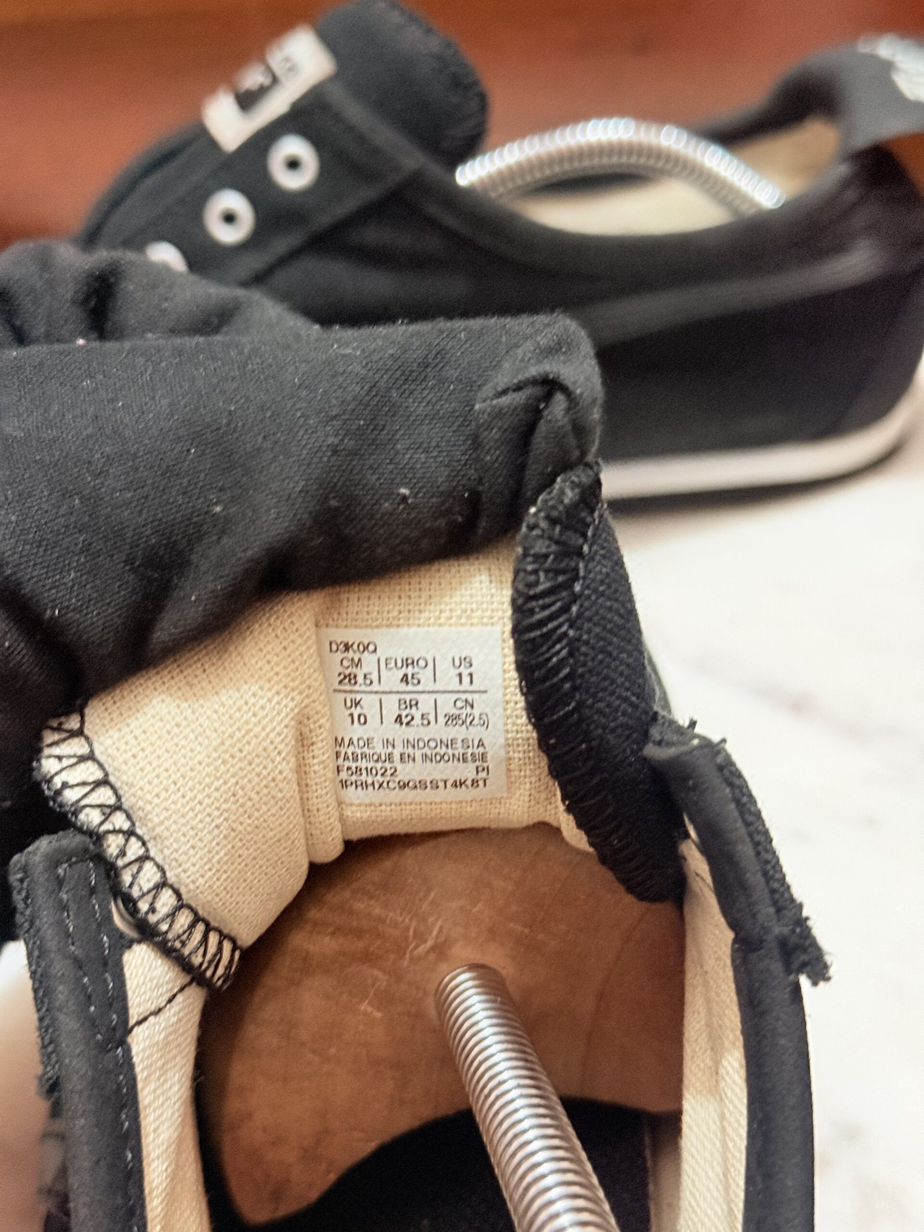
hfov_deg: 30.3
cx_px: 462
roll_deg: +3.5
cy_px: 616
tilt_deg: -36.9
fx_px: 1708
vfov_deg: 39.7
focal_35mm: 48
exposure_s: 1/33
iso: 320
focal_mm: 6.76
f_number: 1.78
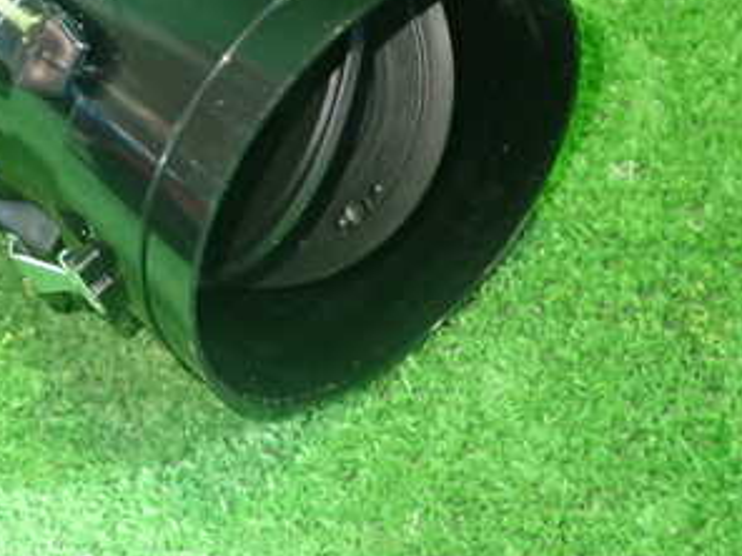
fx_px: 1651
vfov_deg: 18.8
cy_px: 63
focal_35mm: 77
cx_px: 213
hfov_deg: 25.1
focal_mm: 6.83
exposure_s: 1/25
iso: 800
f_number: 2.7
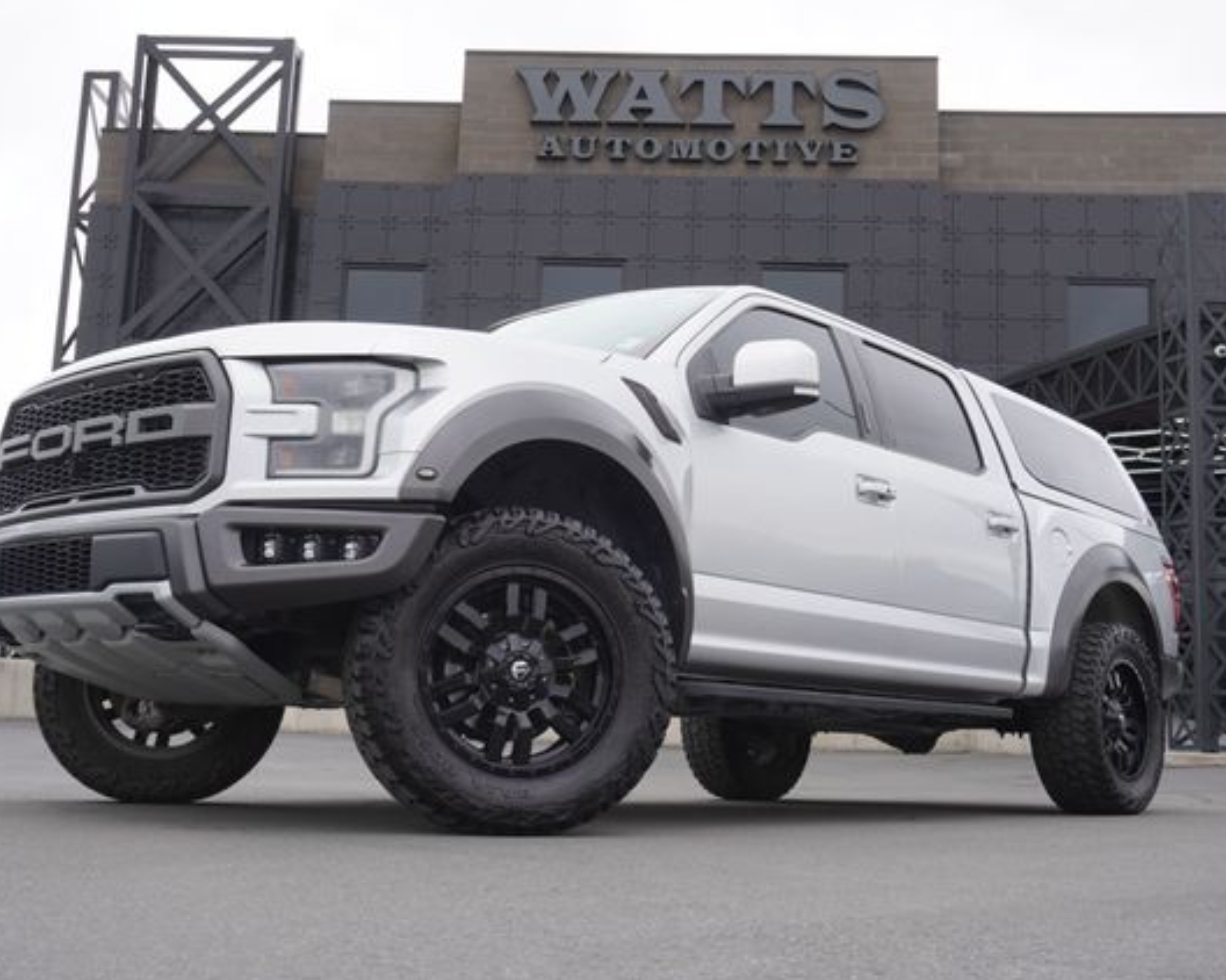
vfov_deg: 36.5
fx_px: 1487
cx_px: 580
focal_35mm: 41
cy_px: 488
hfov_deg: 44.8
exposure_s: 1/125
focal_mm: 24
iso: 100
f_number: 6.3
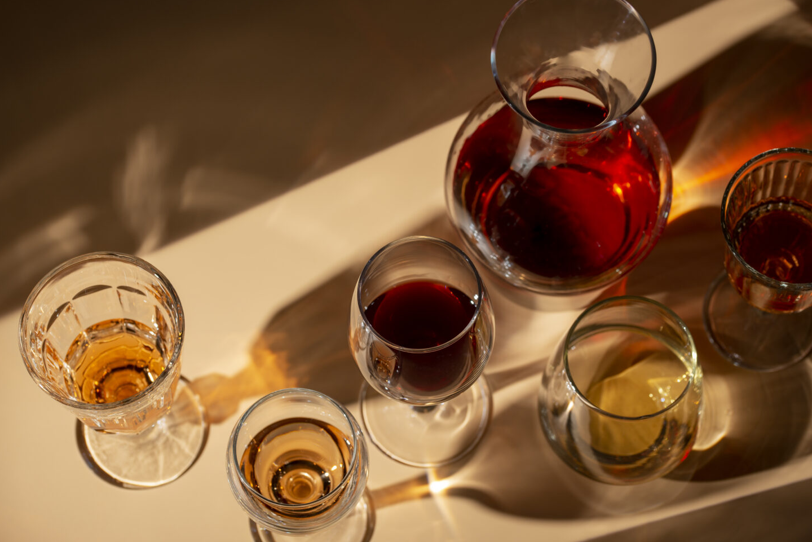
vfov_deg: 12.2
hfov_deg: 18.3
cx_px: 431
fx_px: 2527
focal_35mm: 112
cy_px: 267
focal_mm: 105
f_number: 8
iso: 100
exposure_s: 1/80
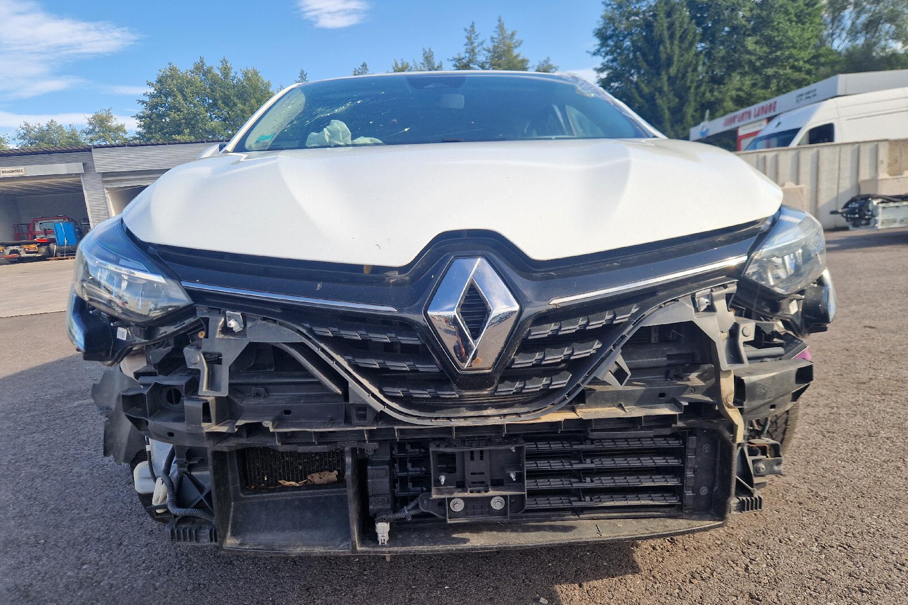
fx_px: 605
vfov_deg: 53.0
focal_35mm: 24
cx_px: 454
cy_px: 338
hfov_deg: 73.7
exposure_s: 1/625
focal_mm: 5.4
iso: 50
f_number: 1.8
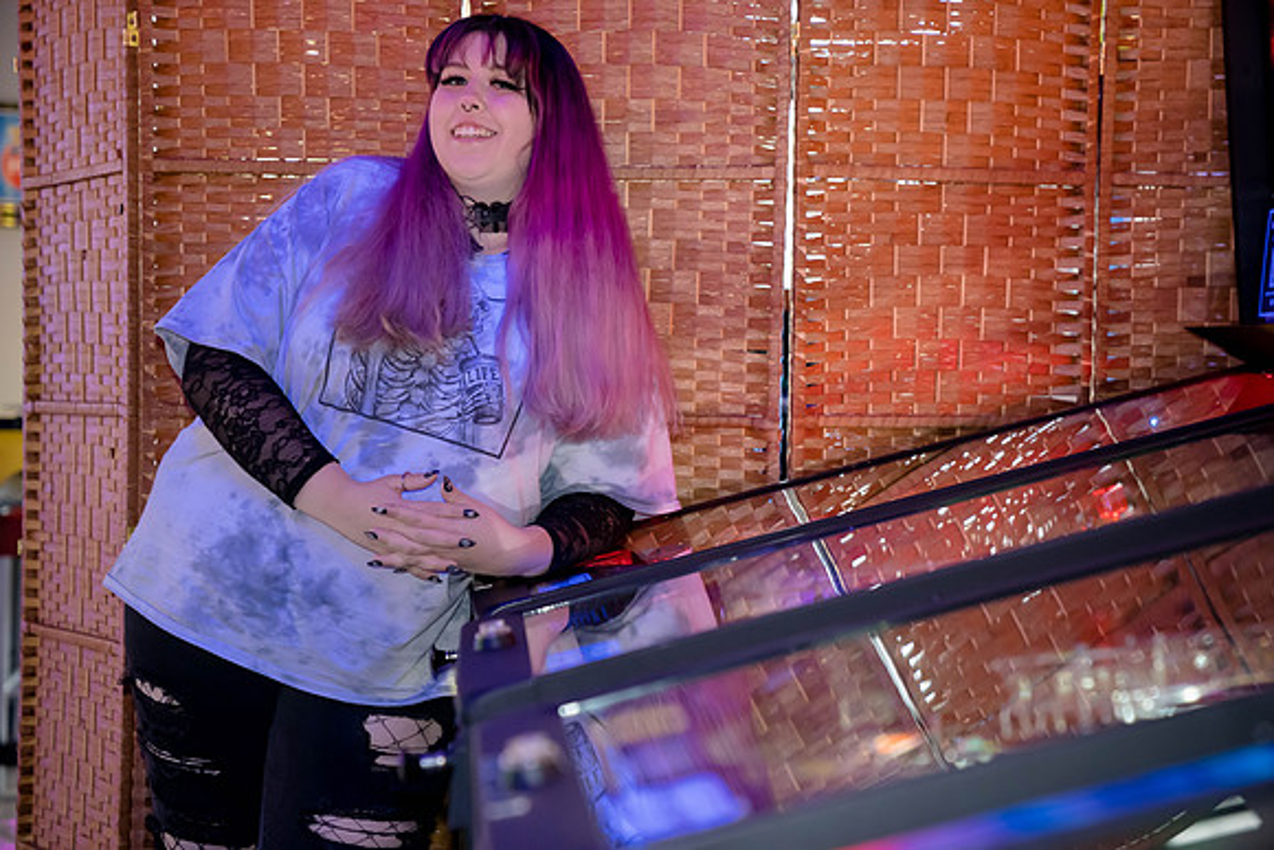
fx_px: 2371
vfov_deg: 20.3
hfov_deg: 30.1
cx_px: 637
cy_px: 425
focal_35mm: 67
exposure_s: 1/160
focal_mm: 67
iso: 5000
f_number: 2.8
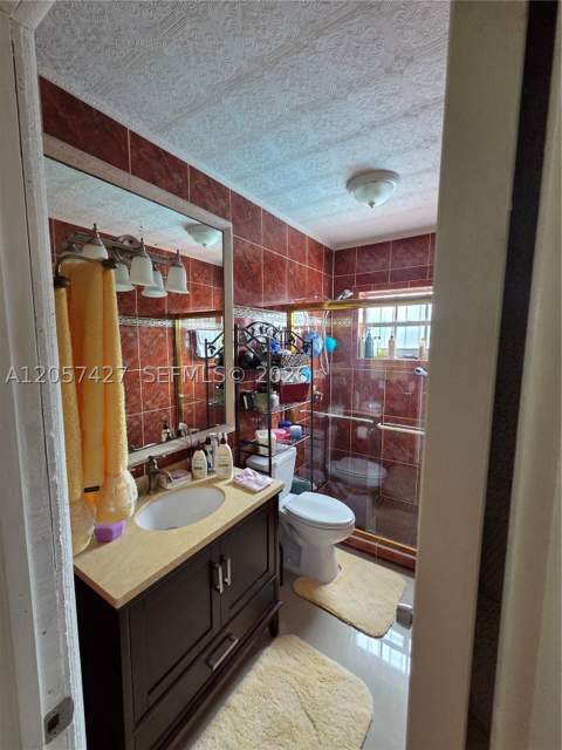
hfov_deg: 89.9
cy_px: 375
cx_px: 281
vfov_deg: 106.2
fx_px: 281
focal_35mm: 13
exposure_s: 1/60
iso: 320
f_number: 2.2
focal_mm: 2.2
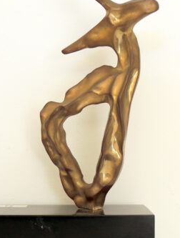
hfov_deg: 22.6
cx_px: 64
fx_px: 448
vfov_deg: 29.7
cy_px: 135
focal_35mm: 65
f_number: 3.5
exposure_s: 1/100
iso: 100
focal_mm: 8.3
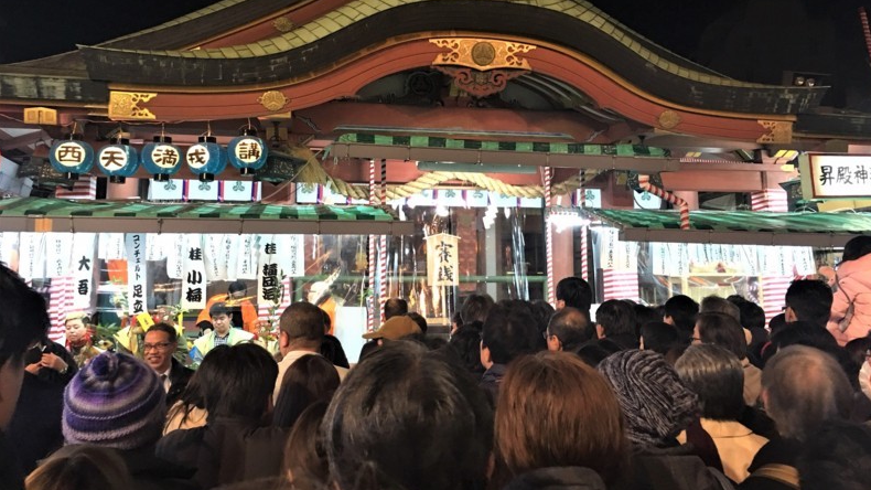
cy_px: 214
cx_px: 439
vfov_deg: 36.6
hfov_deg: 61.0
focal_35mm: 32
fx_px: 739
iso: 80
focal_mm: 4.15
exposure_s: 1/15
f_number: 2.2
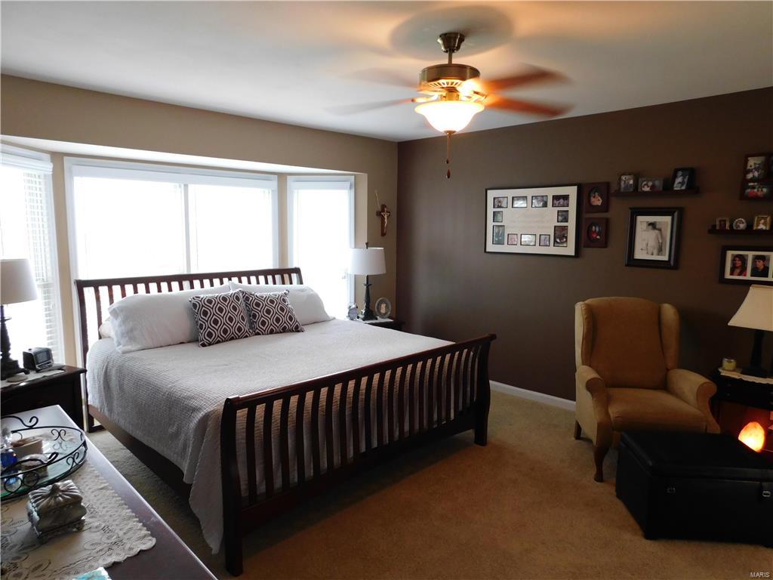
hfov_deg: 73.9
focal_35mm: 23
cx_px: 386
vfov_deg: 58.9
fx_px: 514
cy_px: 290
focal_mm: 4
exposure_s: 1/30
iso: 280
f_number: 3
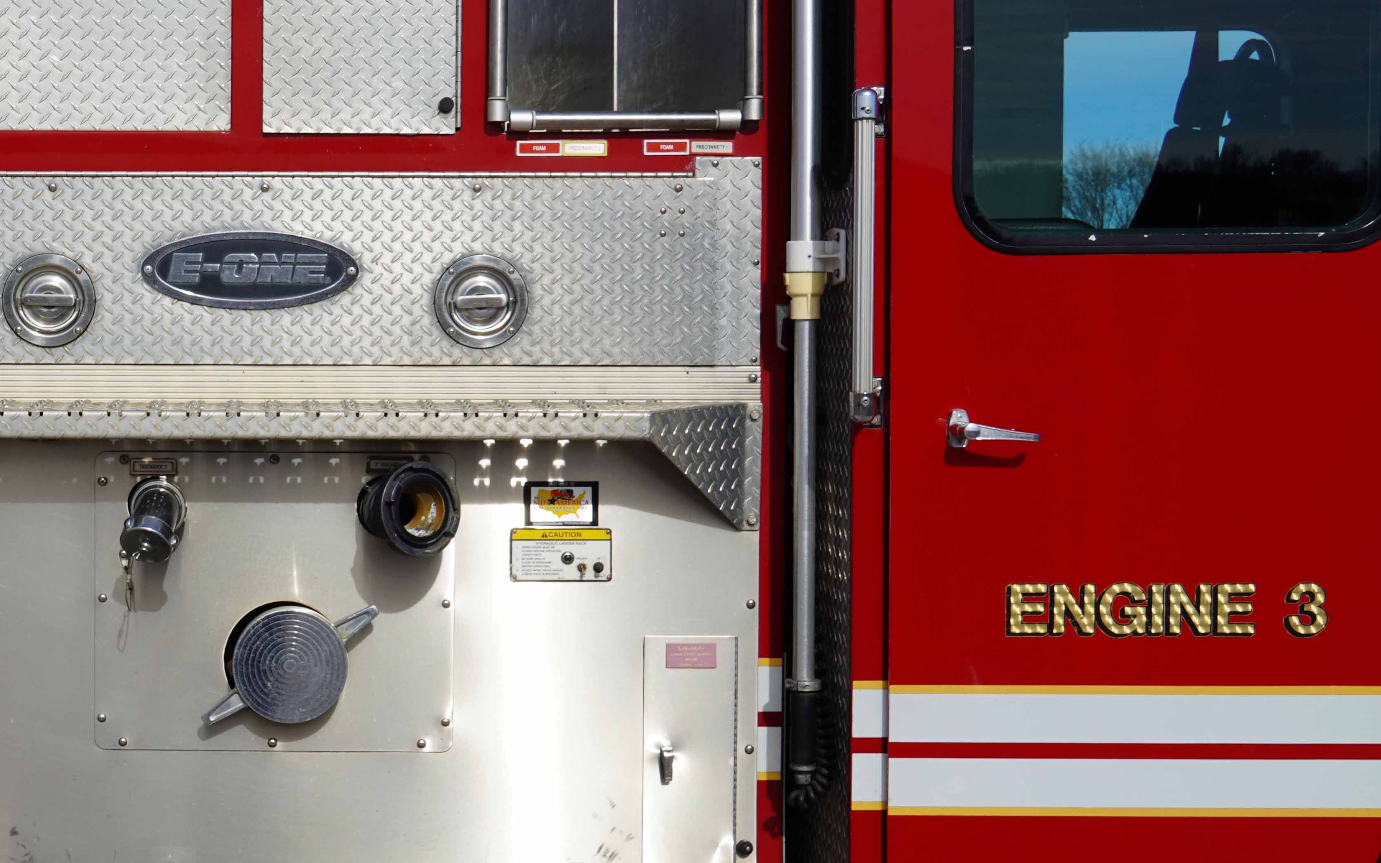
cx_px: 221
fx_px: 2258
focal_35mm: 60
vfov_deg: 21.6
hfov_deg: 32.8
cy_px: 386
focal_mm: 22
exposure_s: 1/320
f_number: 10
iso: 100
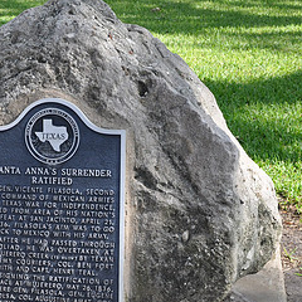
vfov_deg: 20.1
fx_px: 849
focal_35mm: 86
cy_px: 191
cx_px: 88
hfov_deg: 20.1
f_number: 5.6
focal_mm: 28
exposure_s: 1/125
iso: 200
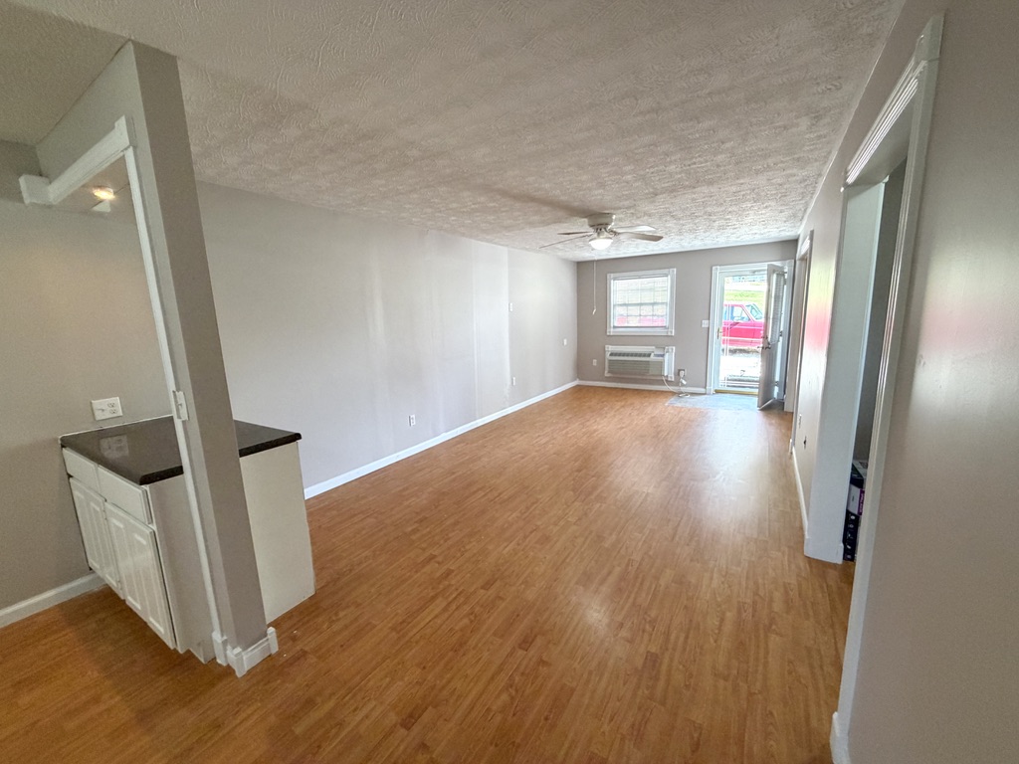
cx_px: 510
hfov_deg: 102.1
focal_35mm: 14
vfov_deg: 85.7
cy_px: 382
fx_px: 412
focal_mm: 2.22
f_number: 2.2
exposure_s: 1/60
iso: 250
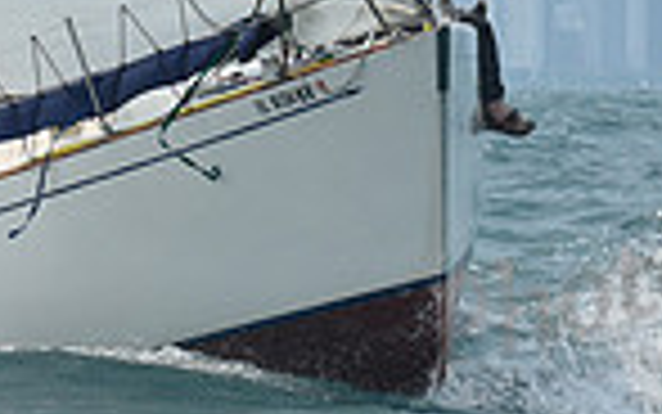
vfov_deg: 2.3
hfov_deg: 3.6
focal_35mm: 584
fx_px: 10540
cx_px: 198
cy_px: 83
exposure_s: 1/800
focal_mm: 145
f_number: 11
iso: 250
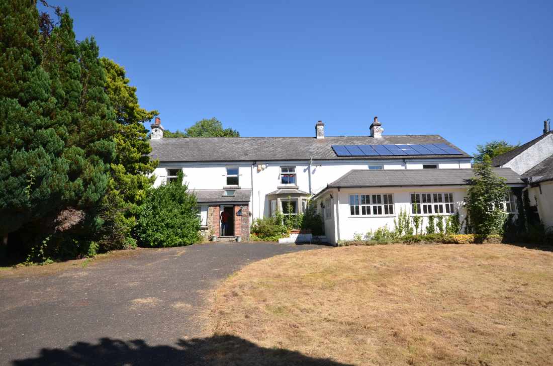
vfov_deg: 59.2
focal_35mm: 21
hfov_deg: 81.3
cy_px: 183
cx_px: 276
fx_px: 322
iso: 100
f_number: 7.1
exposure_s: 1/250
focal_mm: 14
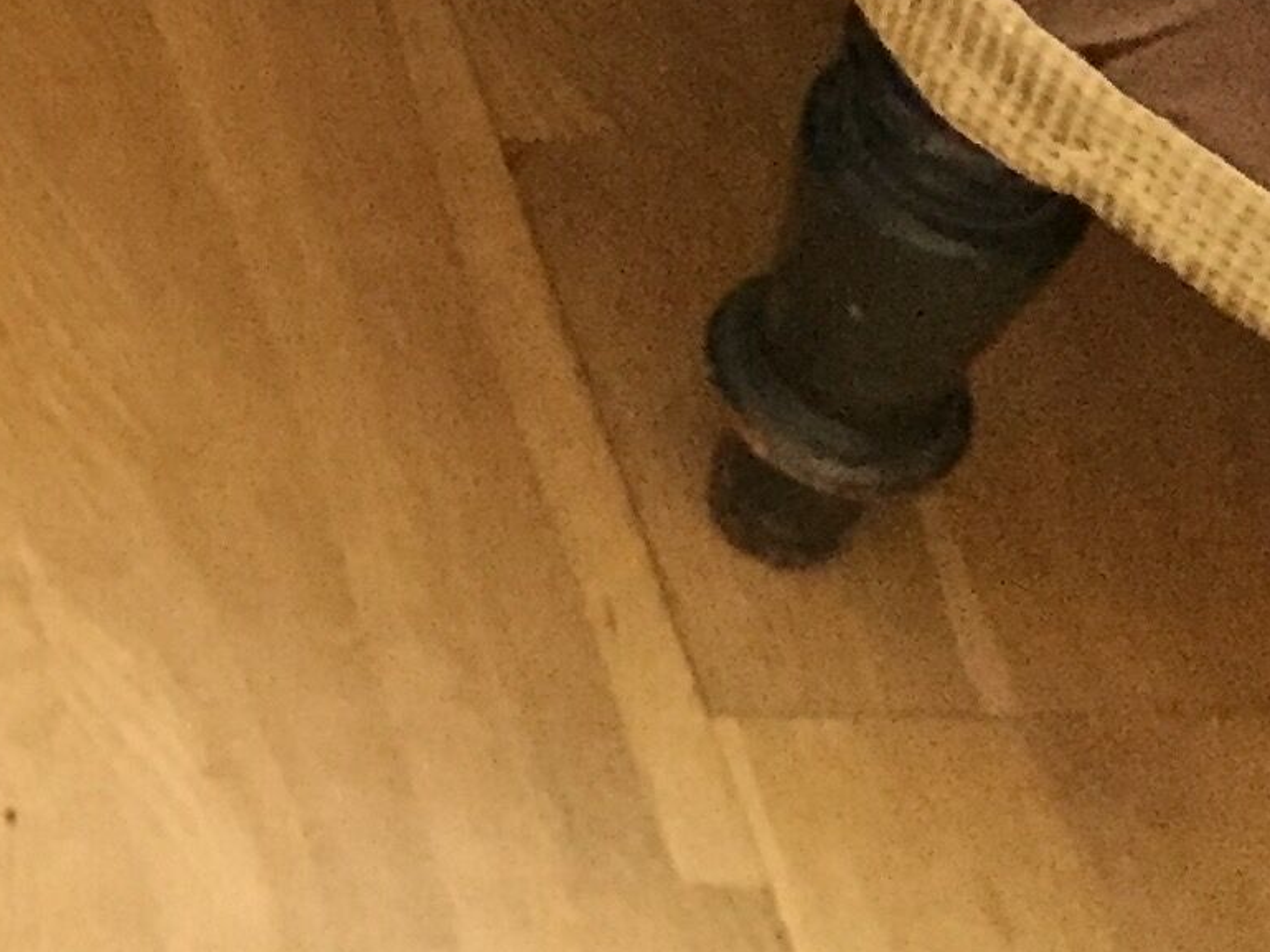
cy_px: -982
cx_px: -1258
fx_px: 4511
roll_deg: -2.8
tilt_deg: -38.1
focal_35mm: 123
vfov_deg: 10.9
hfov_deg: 13.7
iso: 400
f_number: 2.2
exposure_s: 1/17
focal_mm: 4.15
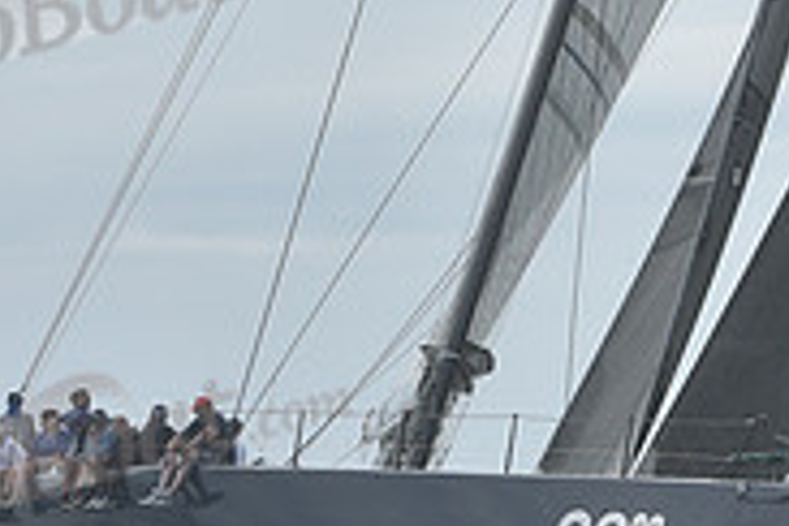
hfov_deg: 6.5
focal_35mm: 317
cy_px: 179
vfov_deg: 4.3
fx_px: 6947
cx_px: 578
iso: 200
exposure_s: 1/1250
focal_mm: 100
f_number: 7.1
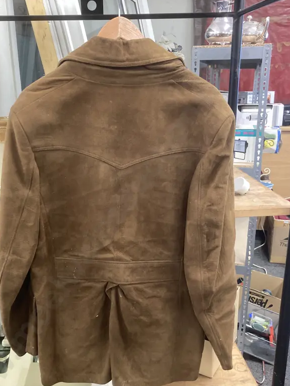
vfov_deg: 50.0
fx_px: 413
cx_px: 113
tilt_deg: -17.7
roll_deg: +0.4
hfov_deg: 38.5
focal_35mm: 37
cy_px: 220
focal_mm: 3.99
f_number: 1.8
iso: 250
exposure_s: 1/50
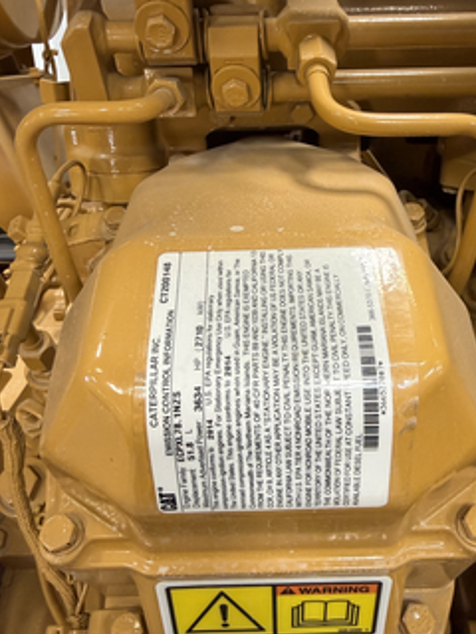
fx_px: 550
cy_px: 311
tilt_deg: -22.3
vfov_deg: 60.0
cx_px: 280
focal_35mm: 30
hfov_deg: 46.6
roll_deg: +0.9
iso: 250
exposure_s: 1/99
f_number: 2.2
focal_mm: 2.22
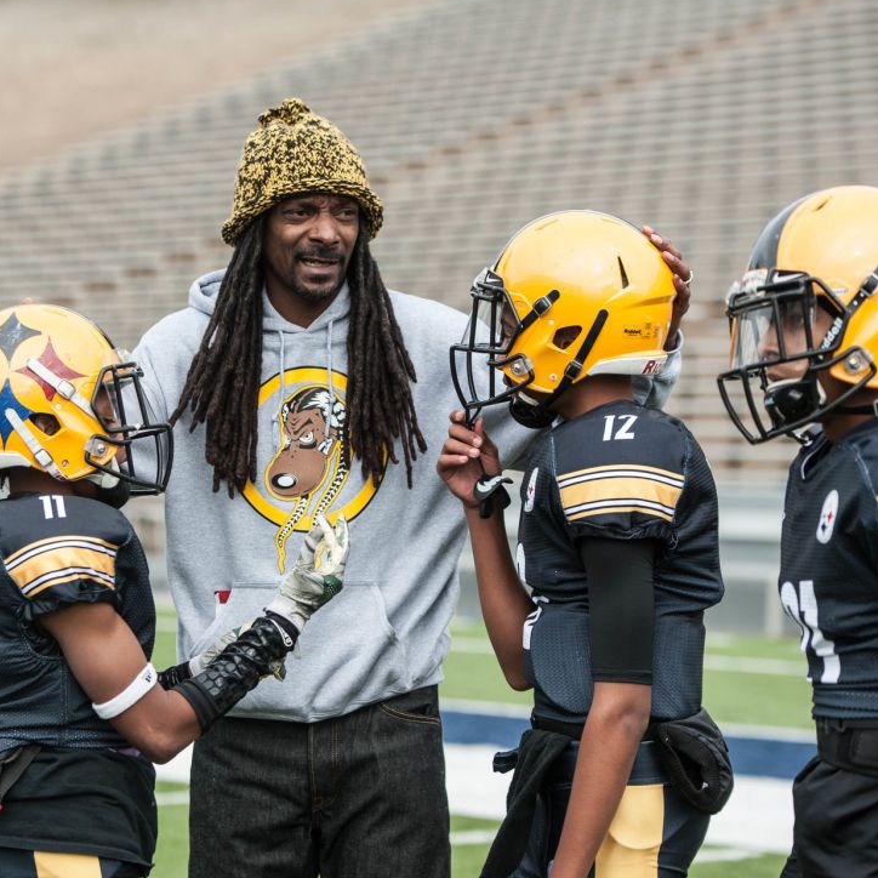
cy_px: 432
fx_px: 4247
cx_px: 341
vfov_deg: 11.8
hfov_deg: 11.8
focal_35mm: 148
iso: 400
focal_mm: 105
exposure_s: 1/2000
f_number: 4
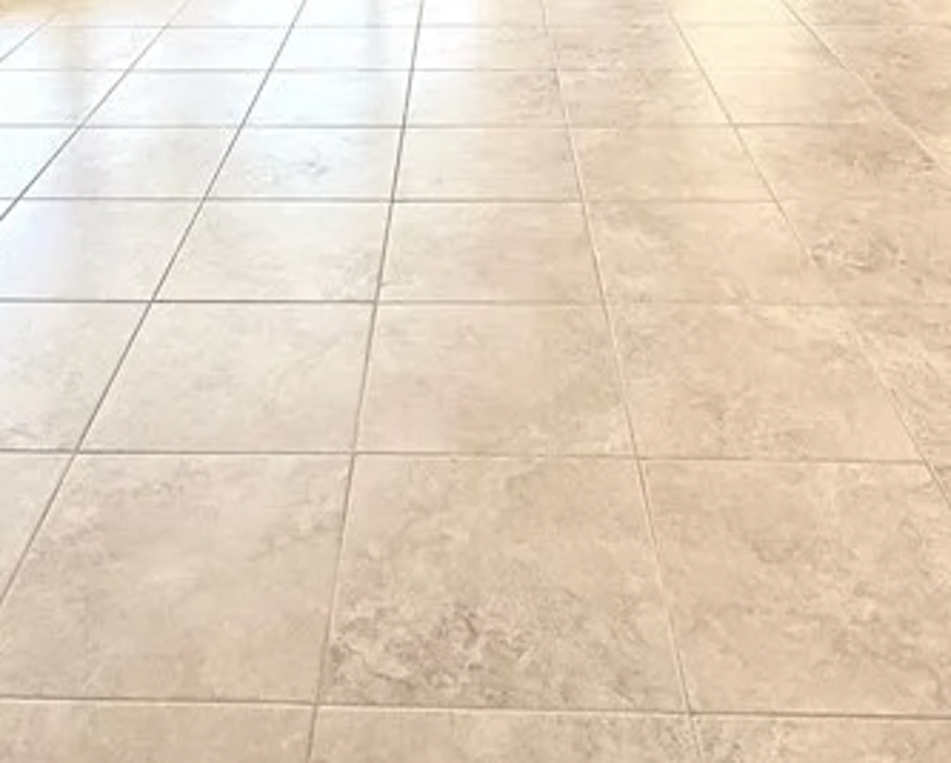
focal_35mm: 42
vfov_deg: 27.3
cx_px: 426
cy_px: -320
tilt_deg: -0.6
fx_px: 1183
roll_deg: +1.0
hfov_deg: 43.7
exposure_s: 1/234
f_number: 2.2
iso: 64
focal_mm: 2.22
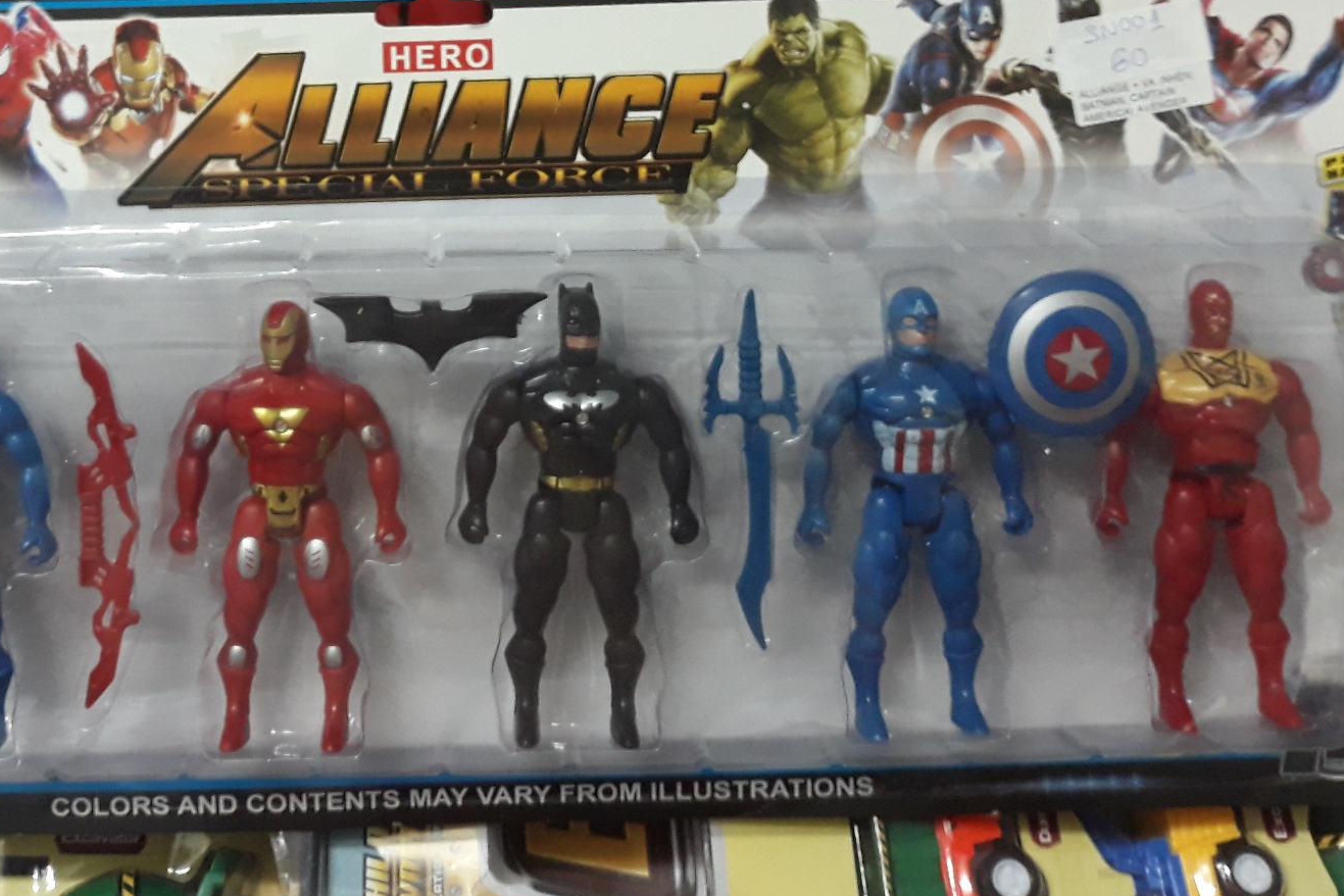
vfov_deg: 29.4
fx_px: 1643
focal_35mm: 44
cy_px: 115
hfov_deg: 44.0
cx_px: 468
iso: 250
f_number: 1.7
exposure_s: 1/25
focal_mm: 3.71
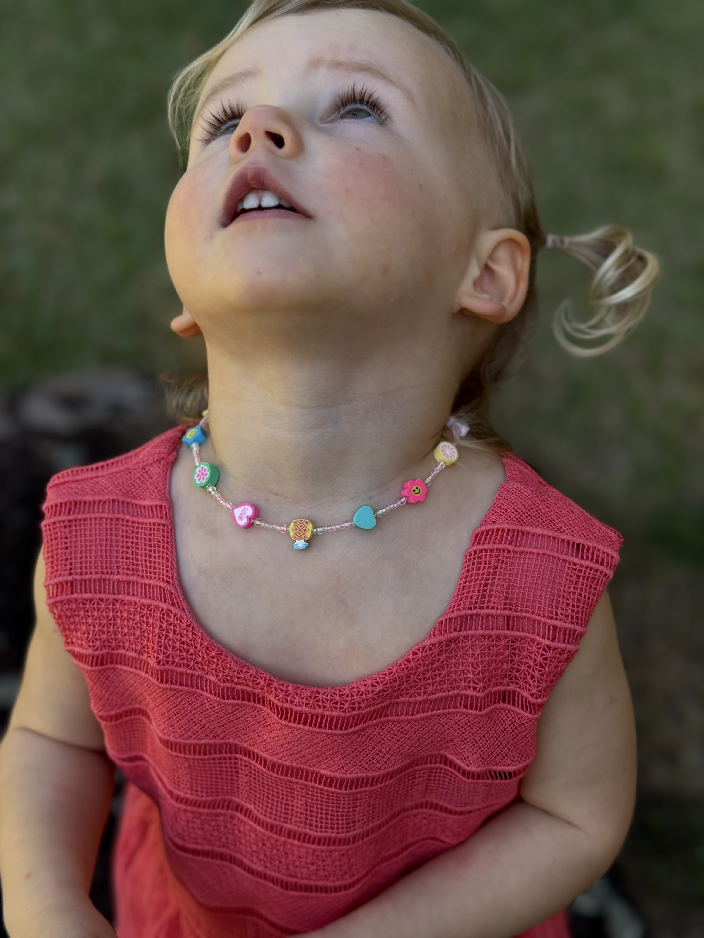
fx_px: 1302
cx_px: 352
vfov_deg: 39.7
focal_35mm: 48
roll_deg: -4.1
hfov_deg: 30.3
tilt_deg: -35.3
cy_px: 469
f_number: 1.78
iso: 64
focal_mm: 6.76
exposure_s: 1/875
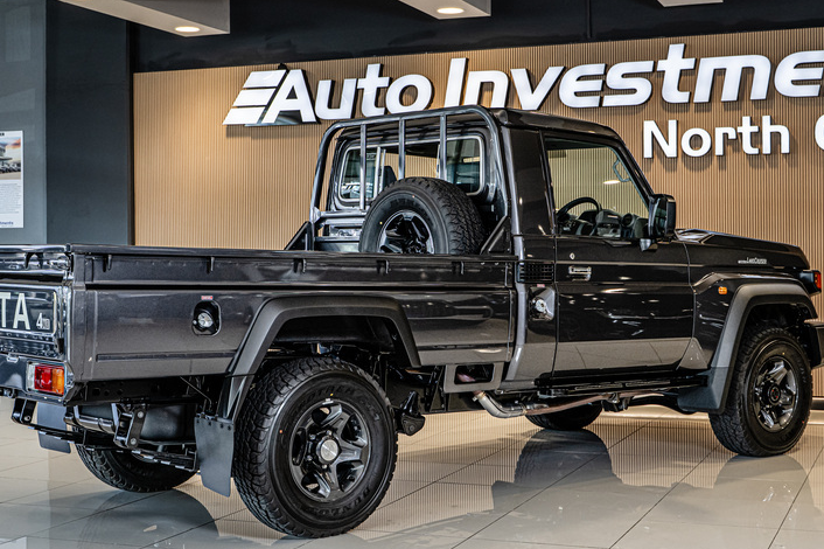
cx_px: 410
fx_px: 1327
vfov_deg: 23.4
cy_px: 264
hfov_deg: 34.5
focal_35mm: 58
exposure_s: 1/200
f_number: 4
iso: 640
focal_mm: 40
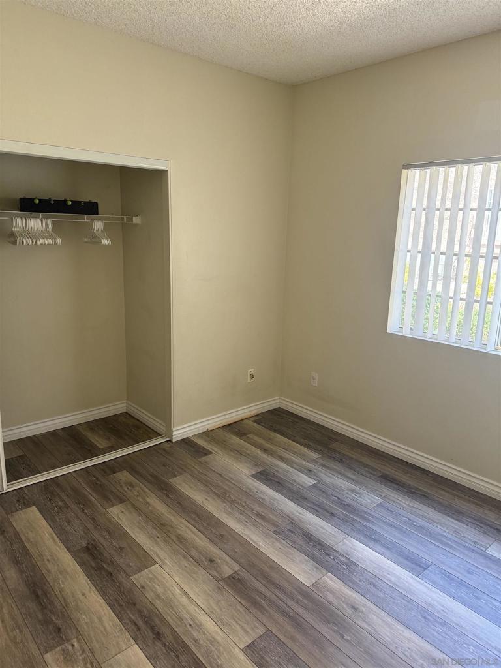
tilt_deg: -11.8
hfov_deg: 56.8
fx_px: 463
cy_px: 334
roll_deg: -2.5
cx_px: 250
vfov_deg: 71.6
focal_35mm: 24
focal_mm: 6.76
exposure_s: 1/69
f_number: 1.78
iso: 200
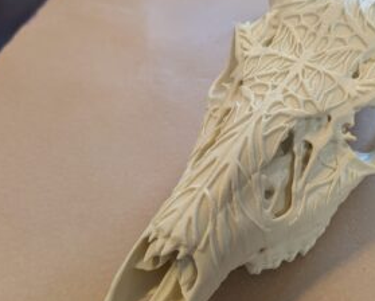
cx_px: 233
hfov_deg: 43.5
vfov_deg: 35.7
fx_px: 467
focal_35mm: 42
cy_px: 161
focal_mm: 6.9
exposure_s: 1/120
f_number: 1.68
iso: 113
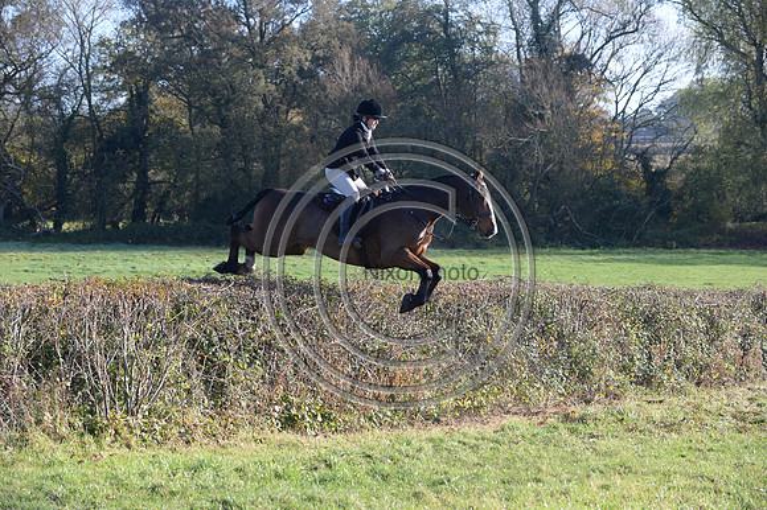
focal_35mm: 102
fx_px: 2172
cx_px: 384
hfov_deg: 20.0
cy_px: 255
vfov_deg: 13.4
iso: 1000
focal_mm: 102
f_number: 5
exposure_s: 1/1250
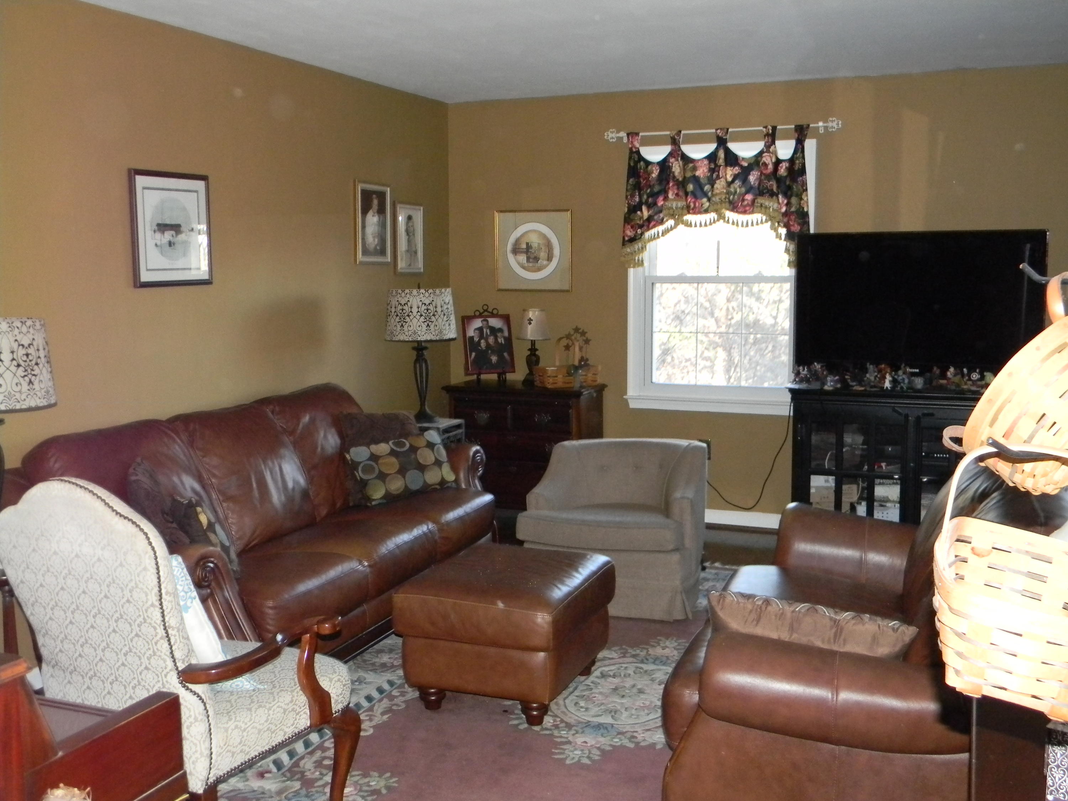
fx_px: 1111
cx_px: 534
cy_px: 400
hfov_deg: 51.4
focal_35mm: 36
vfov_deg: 39.7
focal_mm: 6.4
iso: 485
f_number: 3.7
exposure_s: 1/30
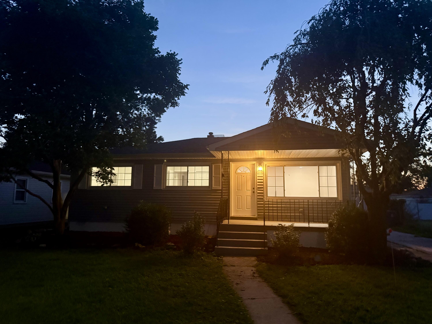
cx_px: 216
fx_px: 300
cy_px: 162
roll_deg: +0.9
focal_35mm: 24
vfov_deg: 56.8
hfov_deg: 71.6
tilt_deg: +6.9
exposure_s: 1/40
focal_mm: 6.76
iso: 800
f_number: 1.78
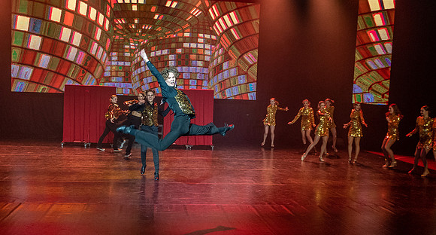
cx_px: 207
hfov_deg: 45.5
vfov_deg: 25.4
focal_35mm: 45
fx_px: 520
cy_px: 139
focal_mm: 24
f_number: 2.8
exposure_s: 1/200
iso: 3600
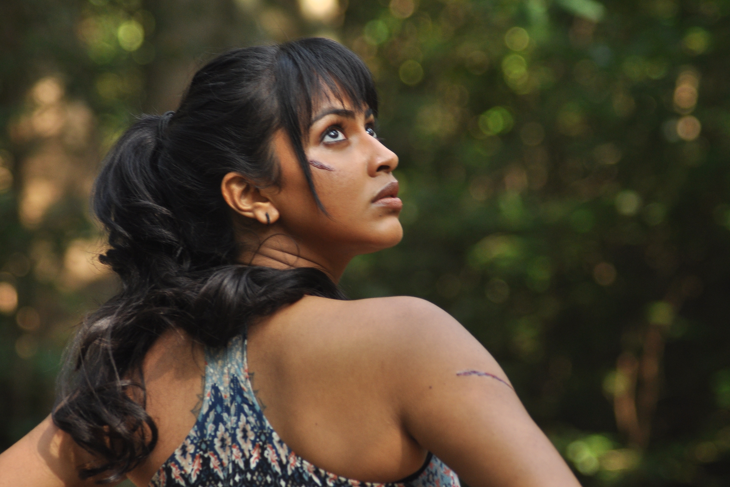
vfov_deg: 7.0
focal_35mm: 196
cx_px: 366
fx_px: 3974
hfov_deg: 10.5
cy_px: 244
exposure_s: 1/125
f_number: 5.6
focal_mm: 130
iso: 400
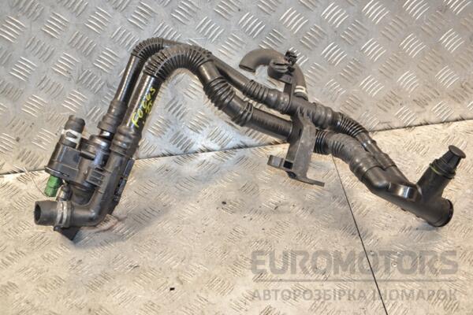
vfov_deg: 13.0
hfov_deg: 19.5
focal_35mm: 105
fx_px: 1379
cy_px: 158
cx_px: 236
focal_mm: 70
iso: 800
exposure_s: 1/200
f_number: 6.3
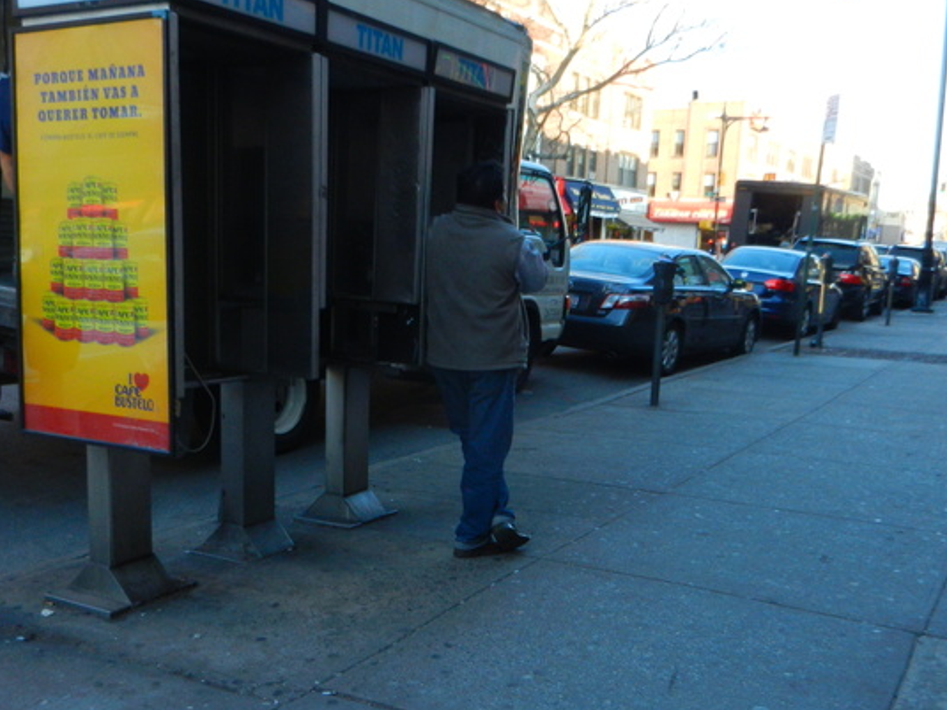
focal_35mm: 37
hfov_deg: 50.1
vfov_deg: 38.5
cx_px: 485
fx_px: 1012
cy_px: 416
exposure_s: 1/250
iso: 280
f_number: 3.5
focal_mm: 4.5
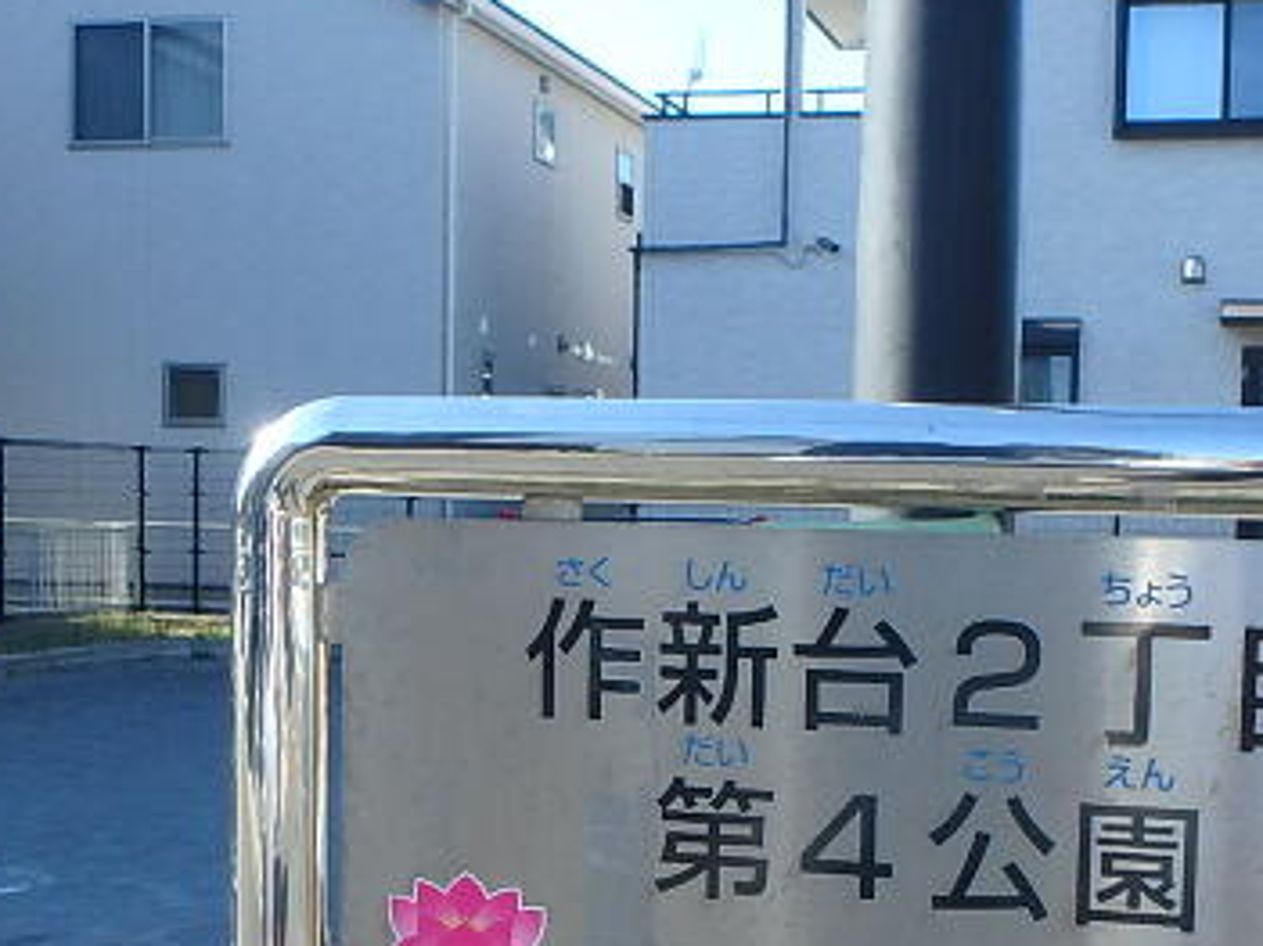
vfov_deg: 25.2
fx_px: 2079
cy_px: 748
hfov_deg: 33.6
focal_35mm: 57
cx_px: 799
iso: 125
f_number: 3.5
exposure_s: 1/400
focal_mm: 3.7
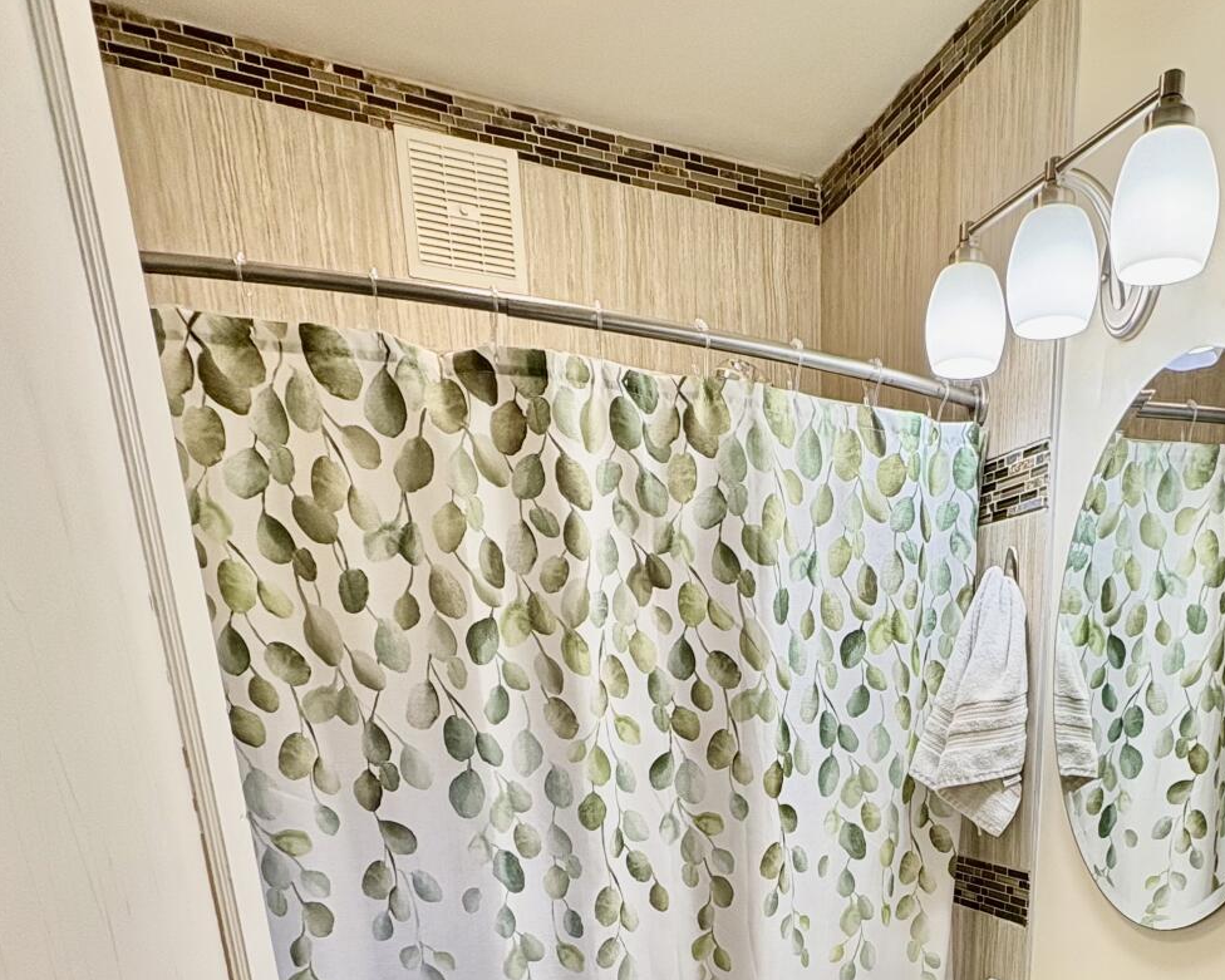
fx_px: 1015
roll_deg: -0.2
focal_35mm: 28
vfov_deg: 43.4
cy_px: 1001
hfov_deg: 60.1
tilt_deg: -15.4
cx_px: 857
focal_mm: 2.22
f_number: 2.2
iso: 80
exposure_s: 1/120
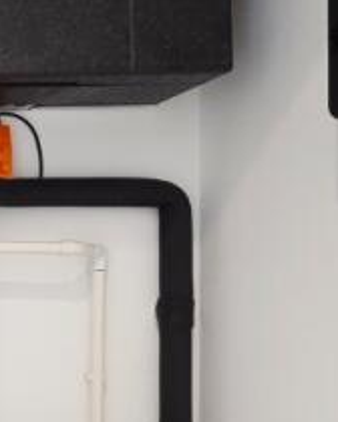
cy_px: 241
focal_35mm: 62
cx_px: -262
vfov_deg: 30.4
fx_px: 775
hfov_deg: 19.1
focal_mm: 2.2
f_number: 2.2
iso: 200
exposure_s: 1/50.3
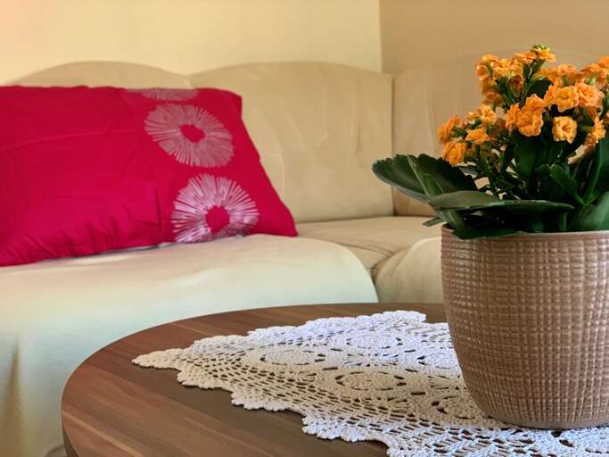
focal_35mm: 52
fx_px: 915
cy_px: 228
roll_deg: +2.0
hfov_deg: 36.8
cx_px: 304
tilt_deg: -4.9
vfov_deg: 28.0
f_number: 2.4
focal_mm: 6
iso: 320
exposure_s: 1/50
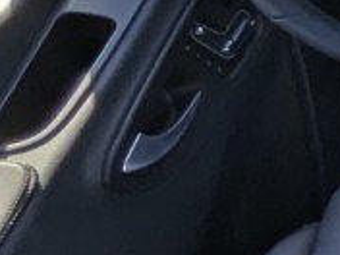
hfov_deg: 10.8
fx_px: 1247
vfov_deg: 11.7
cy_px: 131
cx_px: 1004
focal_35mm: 127
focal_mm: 2.35
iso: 36
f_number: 2.2
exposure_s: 1/302
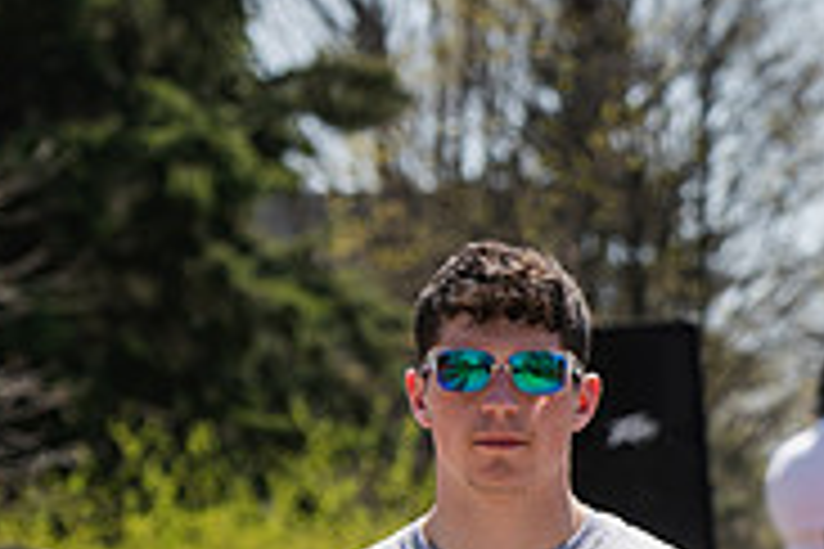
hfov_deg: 6.3
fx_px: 7393
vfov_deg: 4.2
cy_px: 601
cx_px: 1274
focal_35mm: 323
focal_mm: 102
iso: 160
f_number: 5
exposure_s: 1/800
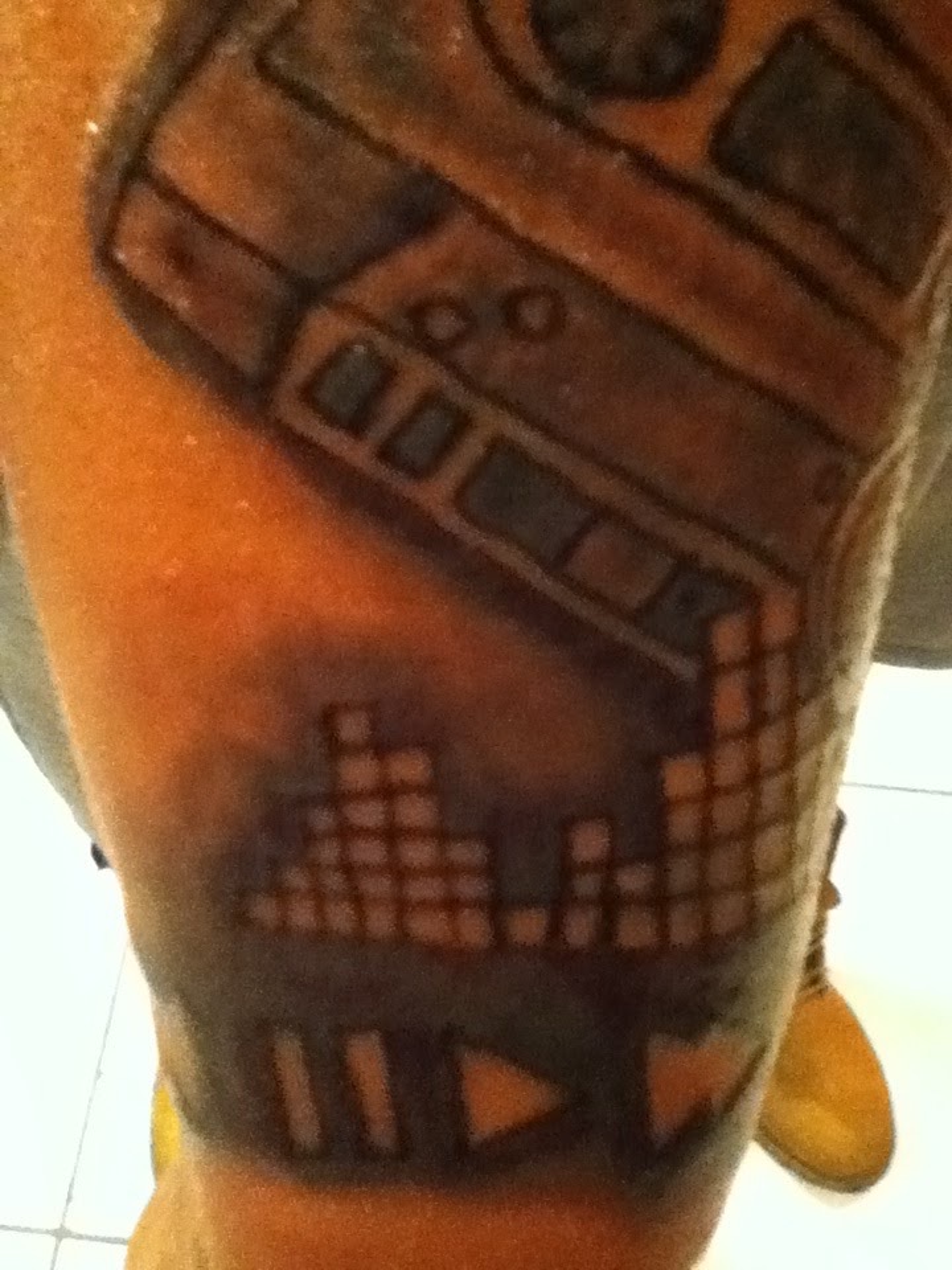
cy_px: 635
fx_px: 1173
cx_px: 476
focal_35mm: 32
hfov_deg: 44.2
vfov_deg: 56.8
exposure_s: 1/15
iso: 1250
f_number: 2.4
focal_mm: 3.85
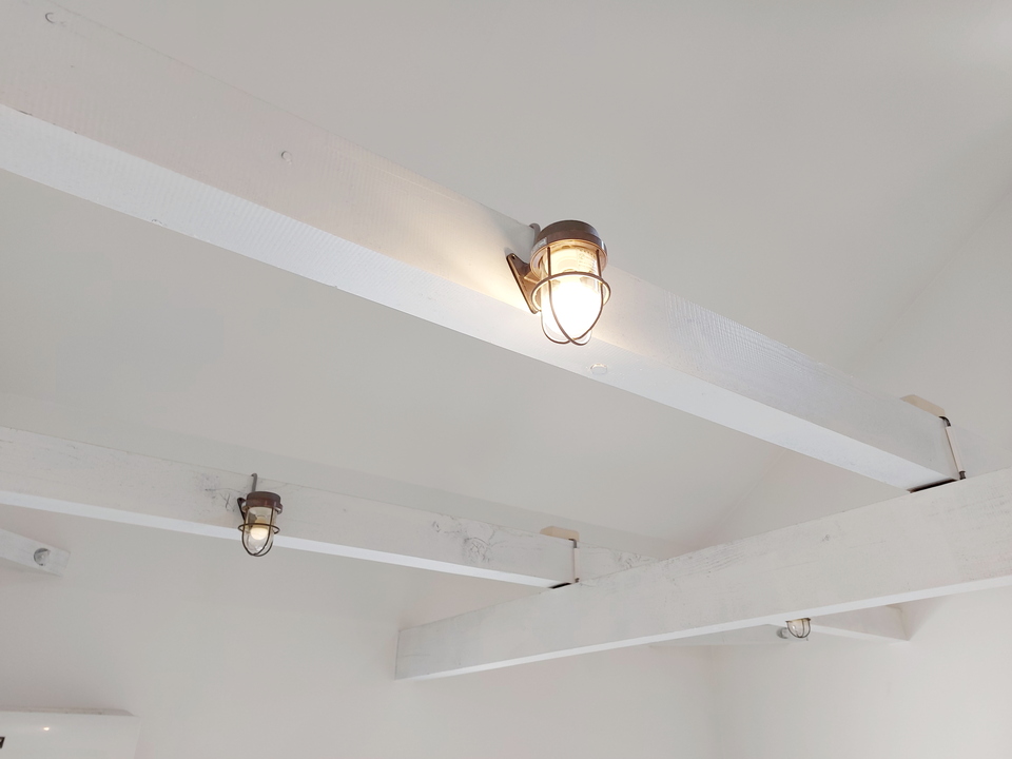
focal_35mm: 24
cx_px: 506
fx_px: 702
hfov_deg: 71.6
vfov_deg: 56.8
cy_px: 380
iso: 32
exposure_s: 1/30
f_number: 1.8
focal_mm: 5.23
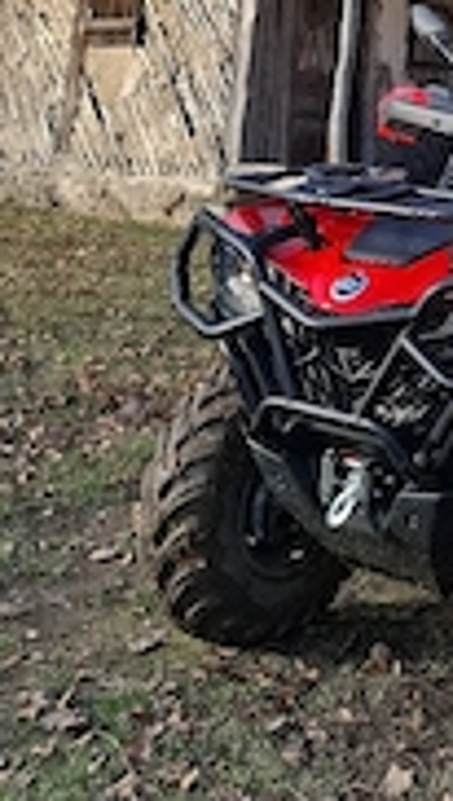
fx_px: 1169
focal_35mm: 55
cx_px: 537
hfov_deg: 20.6
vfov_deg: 34.5
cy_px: 4
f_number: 1.8
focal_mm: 5.54
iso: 50
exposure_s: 1/769
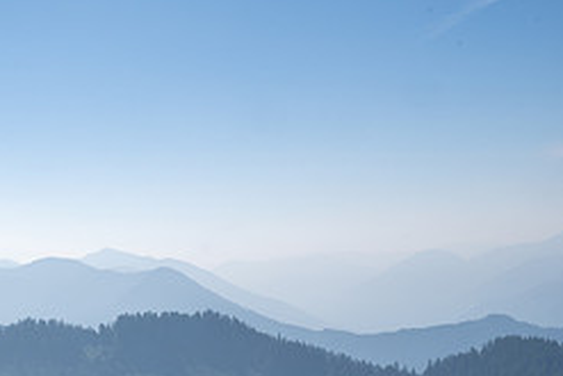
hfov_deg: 25.4
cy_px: 416
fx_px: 1158
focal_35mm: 74
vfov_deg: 17.8
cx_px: -55
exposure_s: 1/320
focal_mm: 31.5
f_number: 18
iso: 400
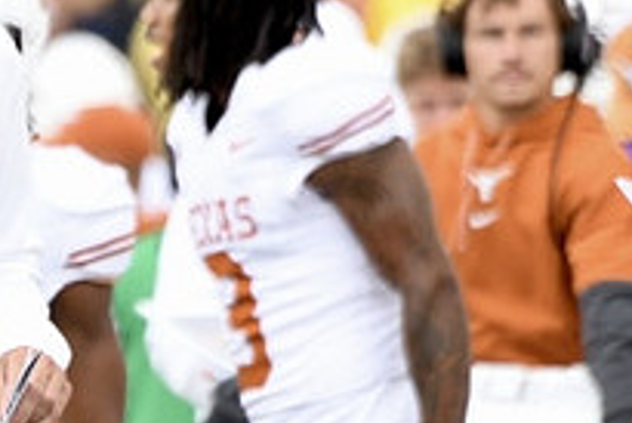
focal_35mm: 1696
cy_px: 247
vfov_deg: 0.8
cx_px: -77
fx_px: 29794
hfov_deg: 1.2
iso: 1250
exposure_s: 1/1000
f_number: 5.6
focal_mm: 400
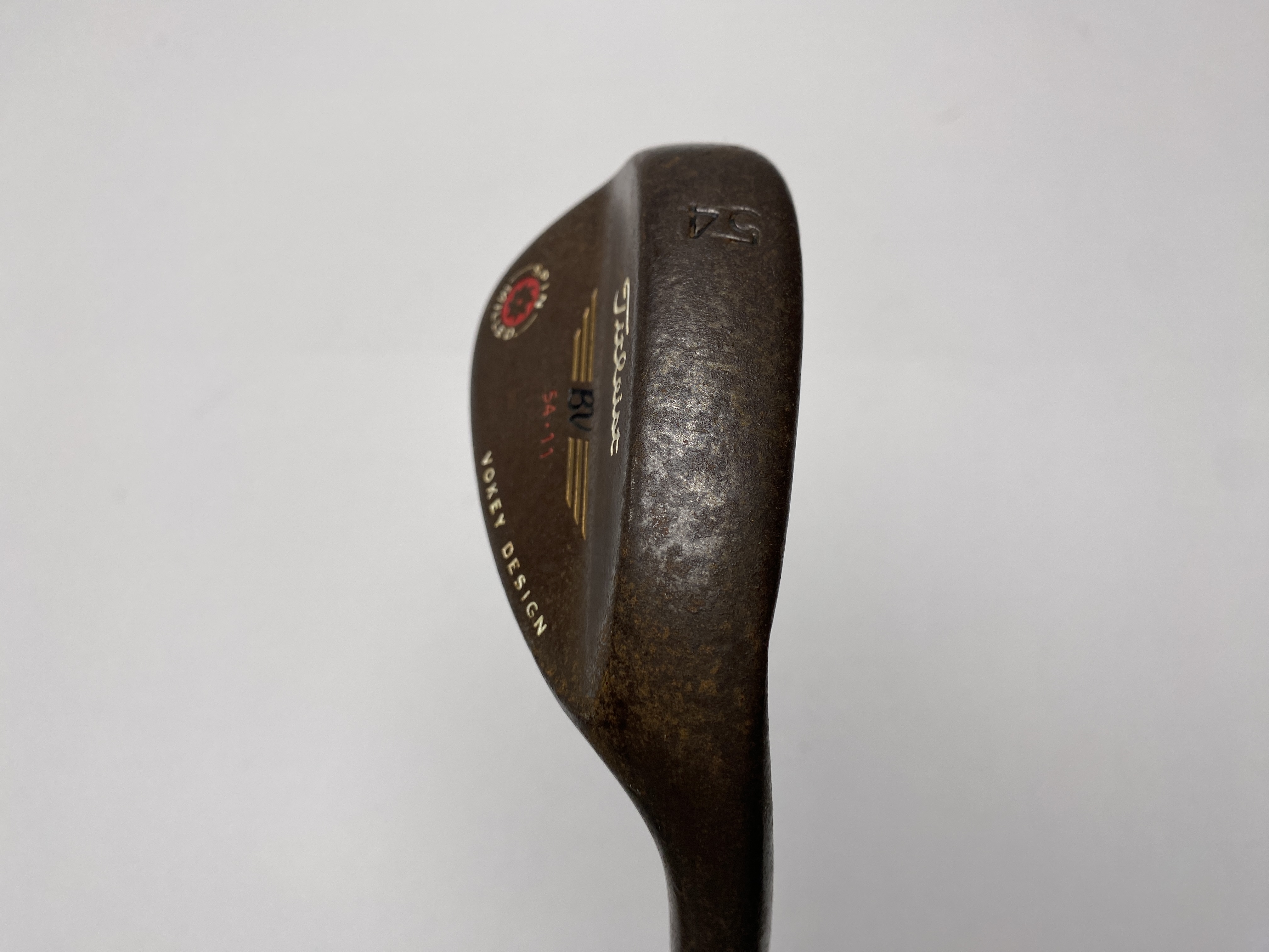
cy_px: 476
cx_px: 634
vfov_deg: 54.9
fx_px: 916
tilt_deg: -68.2
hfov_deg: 69.4
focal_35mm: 25
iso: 32
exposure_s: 1/434
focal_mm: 4.25
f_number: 1.8
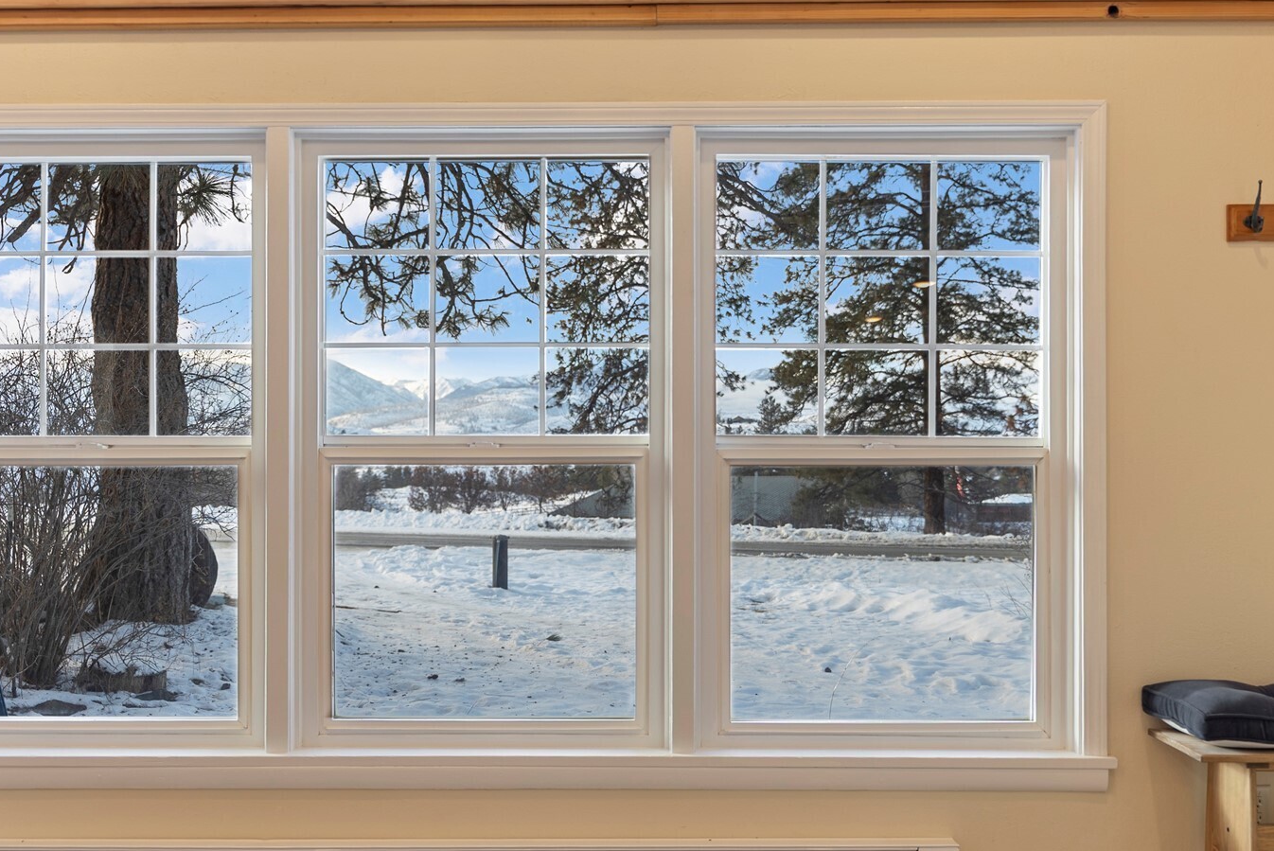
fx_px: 1213
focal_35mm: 34
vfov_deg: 38.6
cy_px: 479
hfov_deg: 55.4
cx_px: 628
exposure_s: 1/8
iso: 40
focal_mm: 27.2
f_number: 2.8
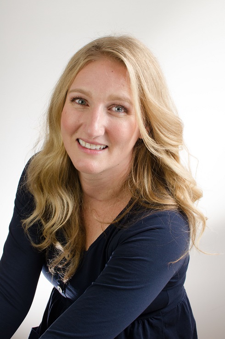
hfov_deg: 25.6
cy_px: 170
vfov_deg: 37.9
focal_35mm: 52
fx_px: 494
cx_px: 112
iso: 500
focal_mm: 35
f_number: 8
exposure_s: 1/200
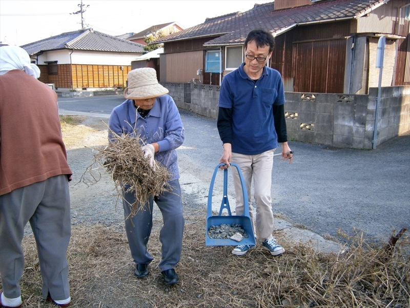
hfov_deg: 58.4
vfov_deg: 45.4
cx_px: 205
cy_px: 154
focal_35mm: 31
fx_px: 367
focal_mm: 5.5
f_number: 2.9
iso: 80
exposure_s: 1/250
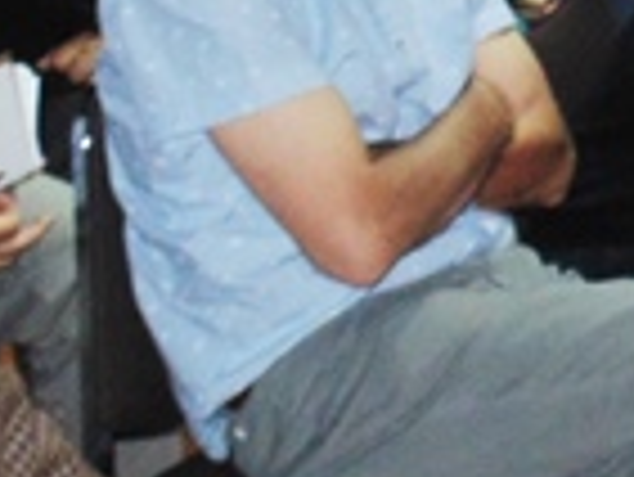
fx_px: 2566
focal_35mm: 140
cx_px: 1277
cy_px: -268
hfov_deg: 12.4
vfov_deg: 10.2
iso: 200
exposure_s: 1/30
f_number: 3.1
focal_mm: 4
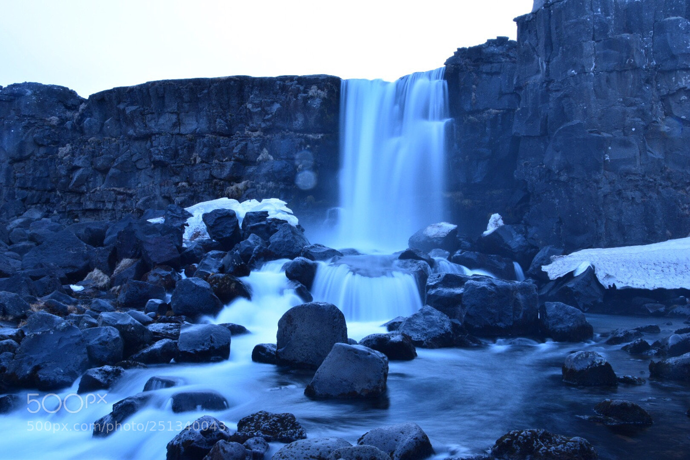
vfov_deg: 40.0
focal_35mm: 33
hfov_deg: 57.2
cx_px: 345
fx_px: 633
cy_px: 230
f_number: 22
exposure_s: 3
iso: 160
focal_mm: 22
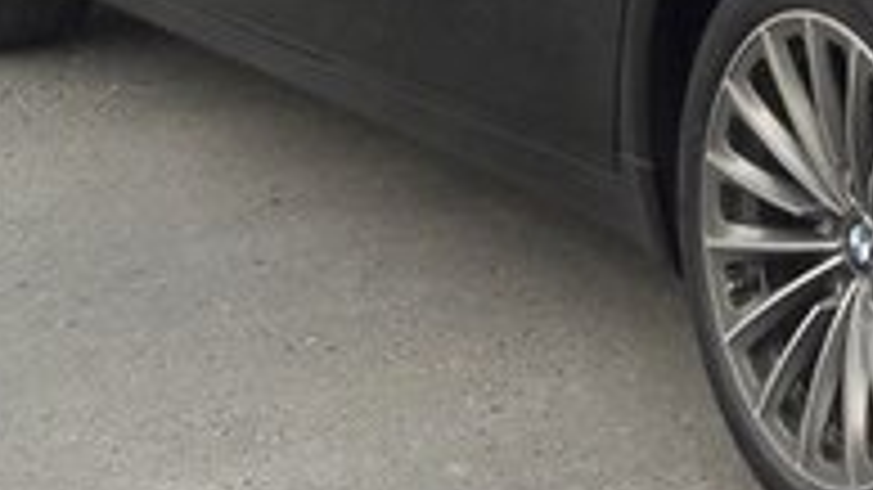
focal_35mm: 104
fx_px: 2407
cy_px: -173
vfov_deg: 11.3
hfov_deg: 18.8
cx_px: 1184
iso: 40
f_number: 1.9
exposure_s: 1/177
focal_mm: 3.7
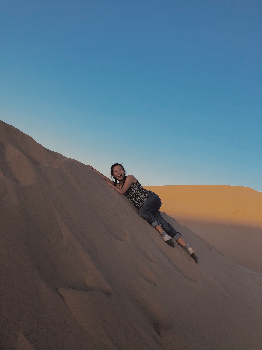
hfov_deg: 49.7
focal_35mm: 28
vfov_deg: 63.4
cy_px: 175
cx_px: 131
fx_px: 283
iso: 20
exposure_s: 1/706
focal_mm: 3.99
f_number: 1.8
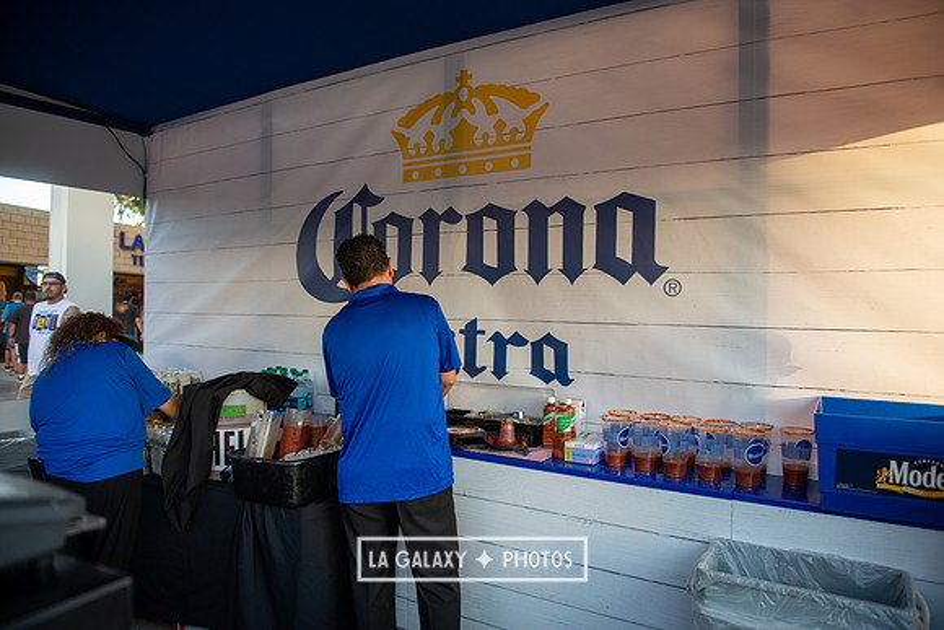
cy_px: 315
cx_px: 472
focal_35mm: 24
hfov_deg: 73.7
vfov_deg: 53.2
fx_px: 629
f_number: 2.8
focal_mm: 24
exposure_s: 1/200
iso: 125
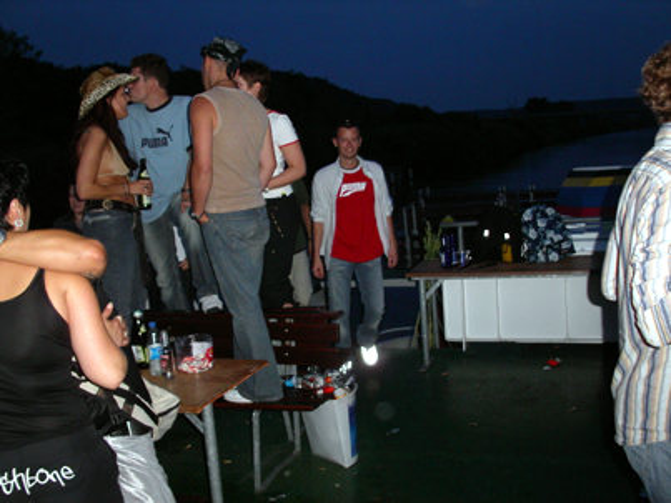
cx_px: 336
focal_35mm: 38
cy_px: 252
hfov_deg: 49.0
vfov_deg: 37.7
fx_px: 736
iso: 200
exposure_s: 1/30
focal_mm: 7.8
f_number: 2.8
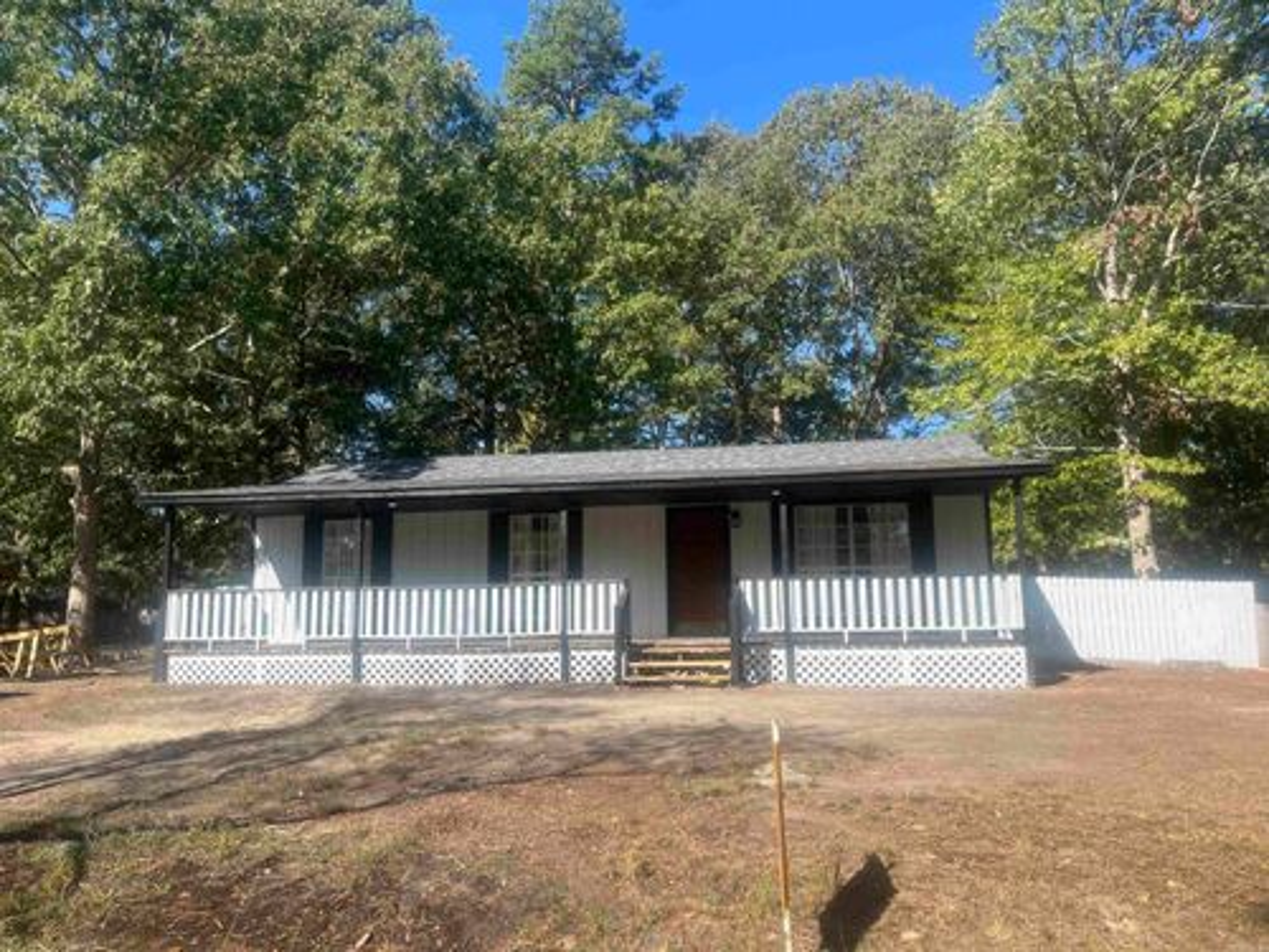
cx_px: 634
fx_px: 953
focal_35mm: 26
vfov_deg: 53.1
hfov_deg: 67.3
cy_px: 476
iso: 50
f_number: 1.6
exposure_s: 1/2222
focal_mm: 5.1
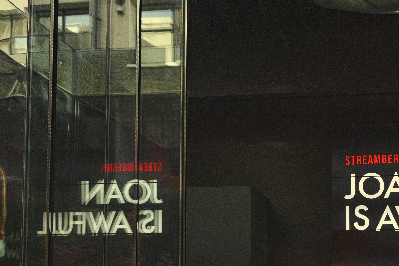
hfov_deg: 45.3
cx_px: 336
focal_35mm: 40
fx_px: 443
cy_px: 264
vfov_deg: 31.0
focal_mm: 20
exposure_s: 1/500
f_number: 3.2
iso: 3200
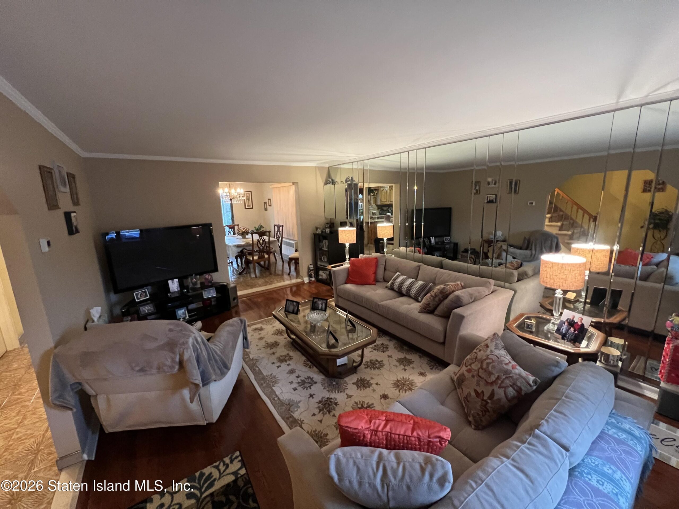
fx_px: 255
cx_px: 340
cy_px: 254
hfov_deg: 106.2
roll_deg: +1.0
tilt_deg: -12.2
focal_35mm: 13
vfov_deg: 89.9
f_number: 1.8
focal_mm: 1.57
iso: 800
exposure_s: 1/60
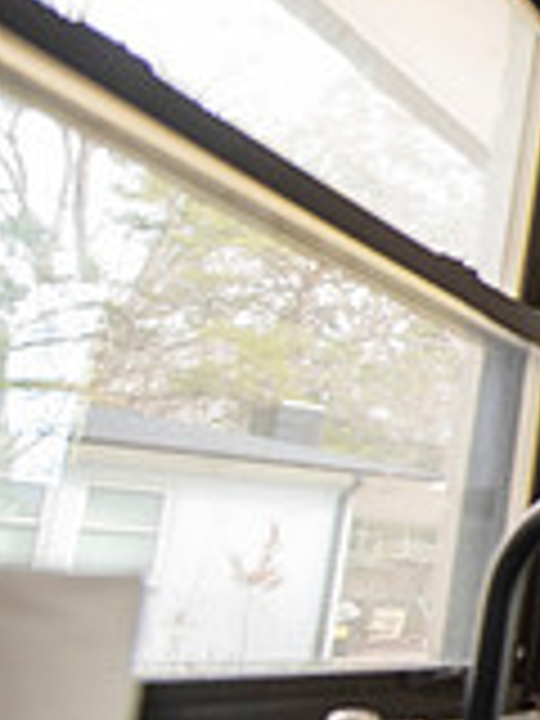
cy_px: 442
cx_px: 1268
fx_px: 1061
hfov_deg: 15.6
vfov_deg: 37.3
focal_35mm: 51
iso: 500
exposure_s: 1/125
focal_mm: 14
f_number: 2.8
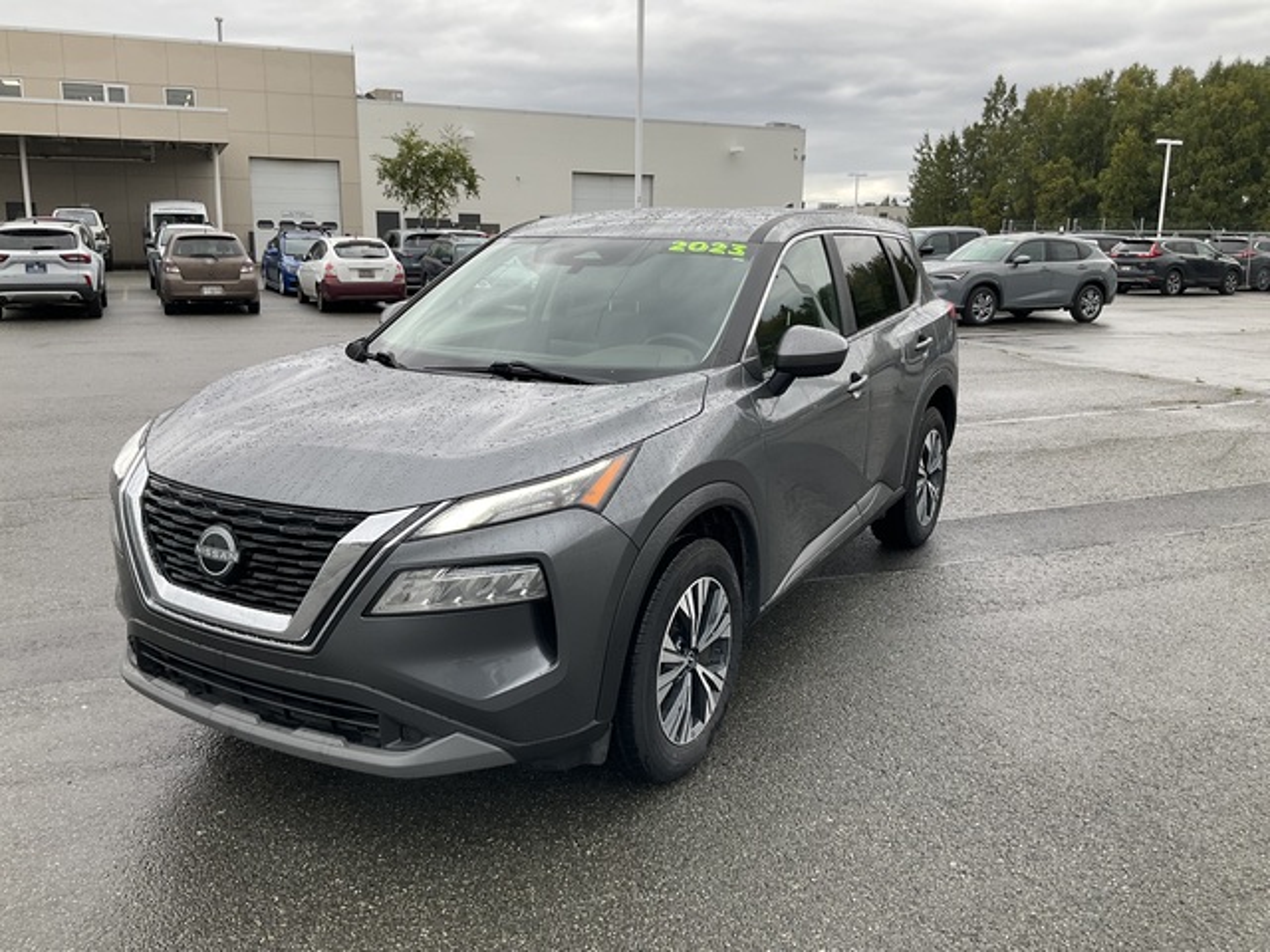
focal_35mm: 29
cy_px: 476
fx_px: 1064
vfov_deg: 48.2
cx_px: 635
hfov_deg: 61.7
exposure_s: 1/125
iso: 16
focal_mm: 3
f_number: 1.8
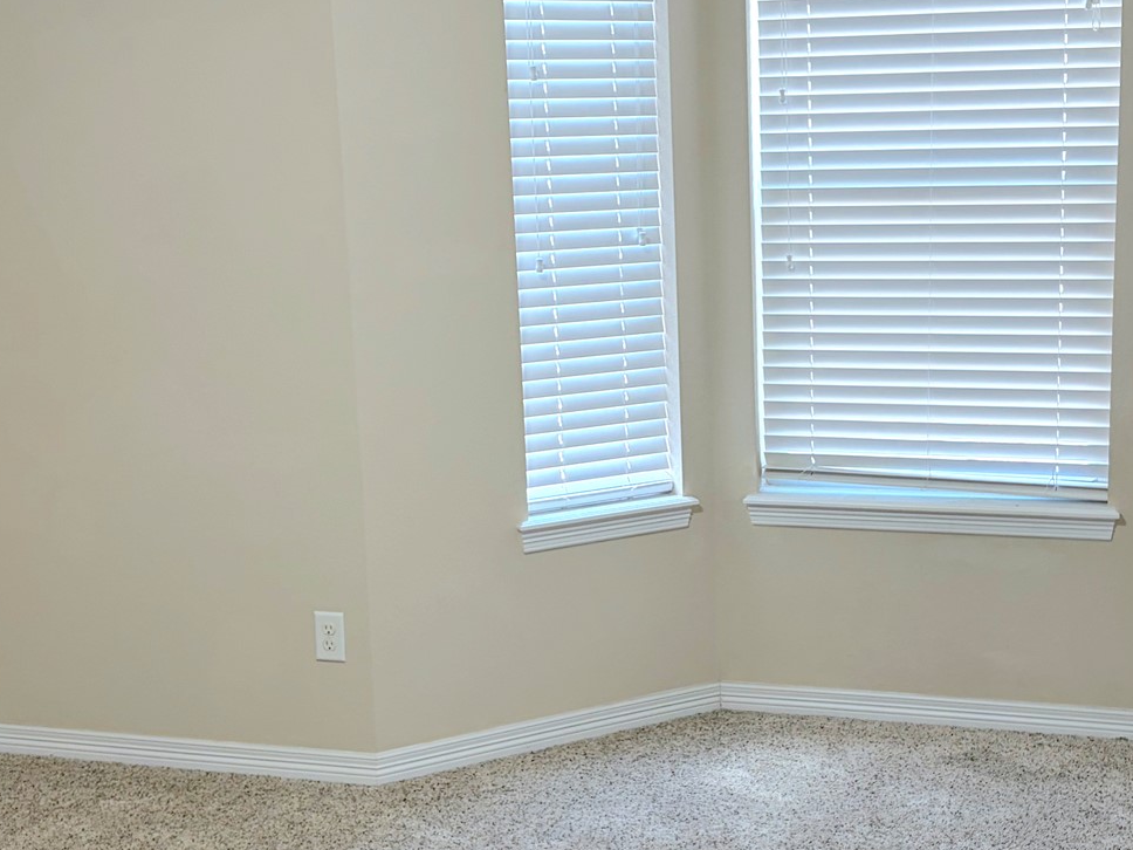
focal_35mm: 55
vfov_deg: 26.6
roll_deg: +2.3
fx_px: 1800
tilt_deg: -10.1
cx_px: 713
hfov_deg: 34.7
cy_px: 425
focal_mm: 5.96
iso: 100
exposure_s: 1/60
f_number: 1.6
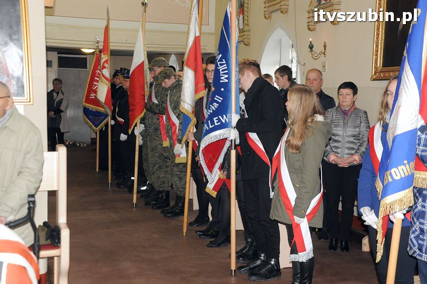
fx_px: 604
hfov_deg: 38.9
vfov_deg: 26.4
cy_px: 142
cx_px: 214
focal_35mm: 51
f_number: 5
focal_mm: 34
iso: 1600
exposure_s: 1/60
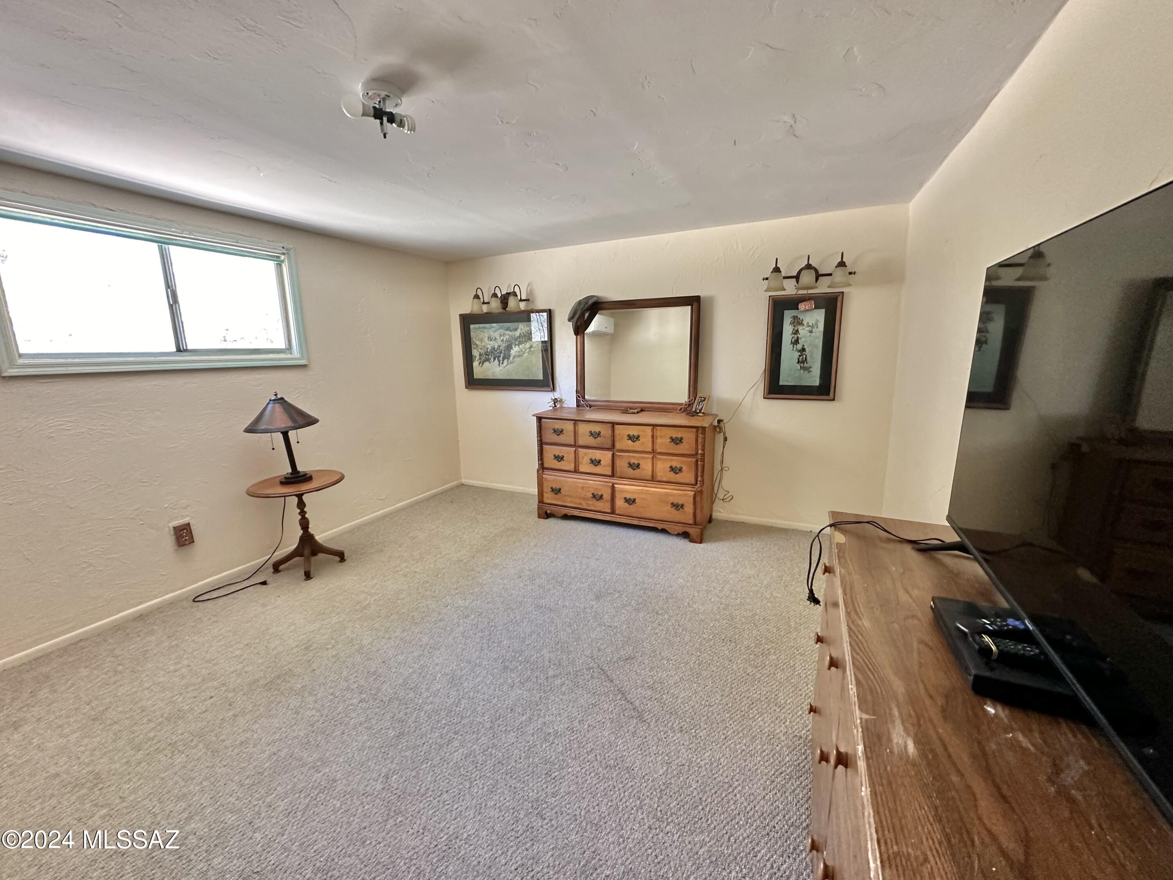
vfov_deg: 85.7
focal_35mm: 14
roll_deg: +1.8
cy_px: 440
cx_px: 586
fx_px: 474
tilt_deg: -11.5
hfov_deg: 102.1
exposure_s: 1/60
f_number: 2.2
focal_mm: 2.22
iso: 320
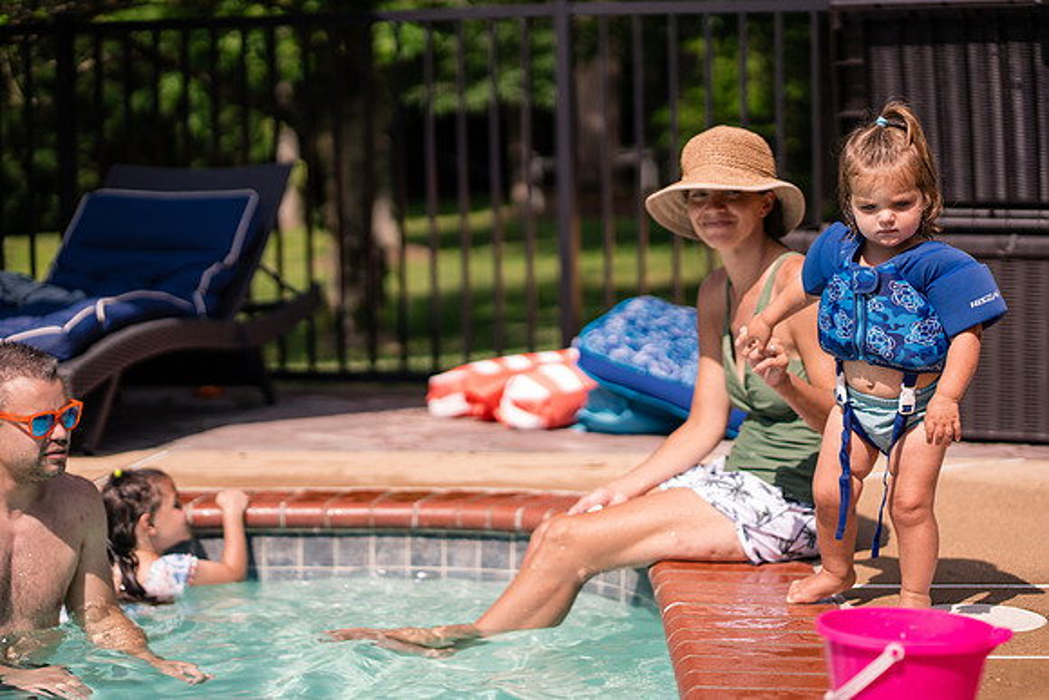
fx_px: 2477
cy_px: 350
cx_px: 524
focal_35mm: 85
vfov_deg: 16.1
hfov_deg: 23.9
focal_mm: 85
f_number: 2.2
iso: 200
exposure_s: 1/6400
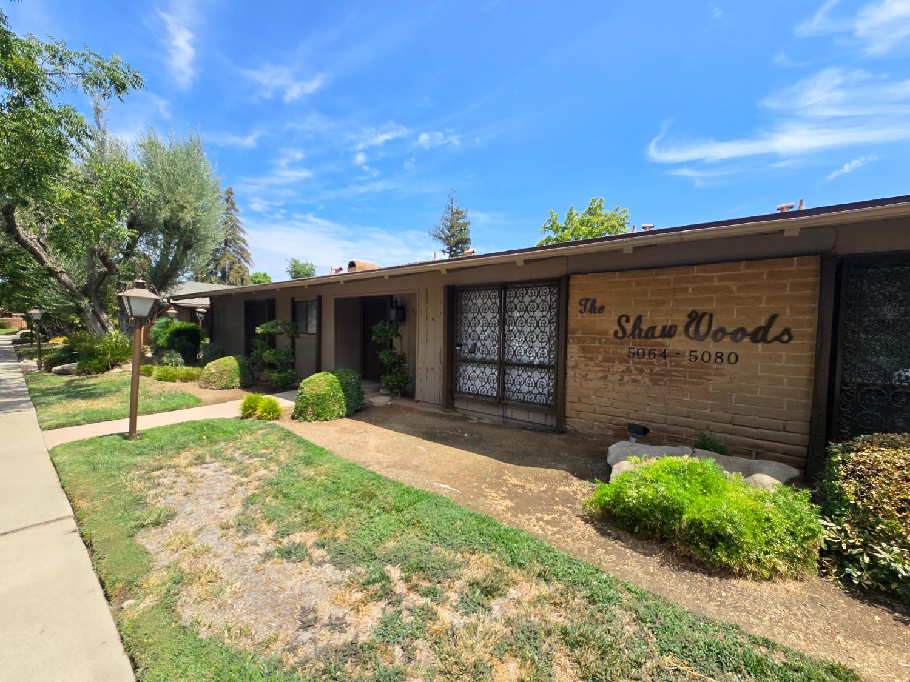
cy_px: 341
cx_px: 455
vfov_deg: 89.9
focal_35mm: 13
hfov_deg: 106.2
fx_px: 342
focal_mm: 2.2
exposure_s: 1/1384
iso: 50
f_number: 2.2
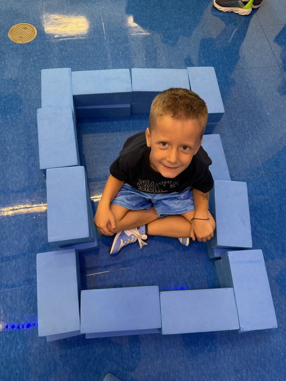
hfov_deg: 56.8
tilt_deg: -69.7
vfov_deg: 71.6
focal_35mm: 24
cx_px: 143
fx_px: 264
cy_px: 190
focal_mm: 6.76
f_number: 1.78
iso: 200
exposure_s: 1/75
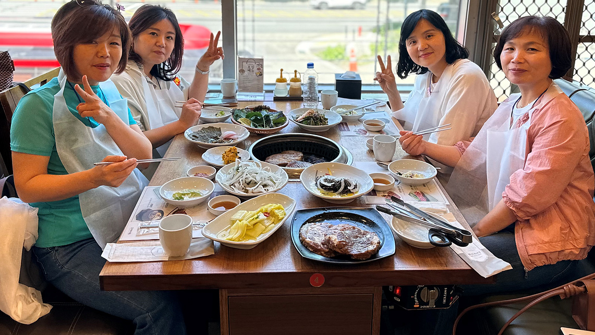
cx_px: 301
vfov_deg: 34.7
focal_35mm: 33
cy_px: 74
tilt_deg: -14.2
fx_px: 521
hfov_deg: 59.5
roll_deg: -1.3
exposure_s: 1/198
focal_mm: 6.86
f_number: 1.78
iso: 80
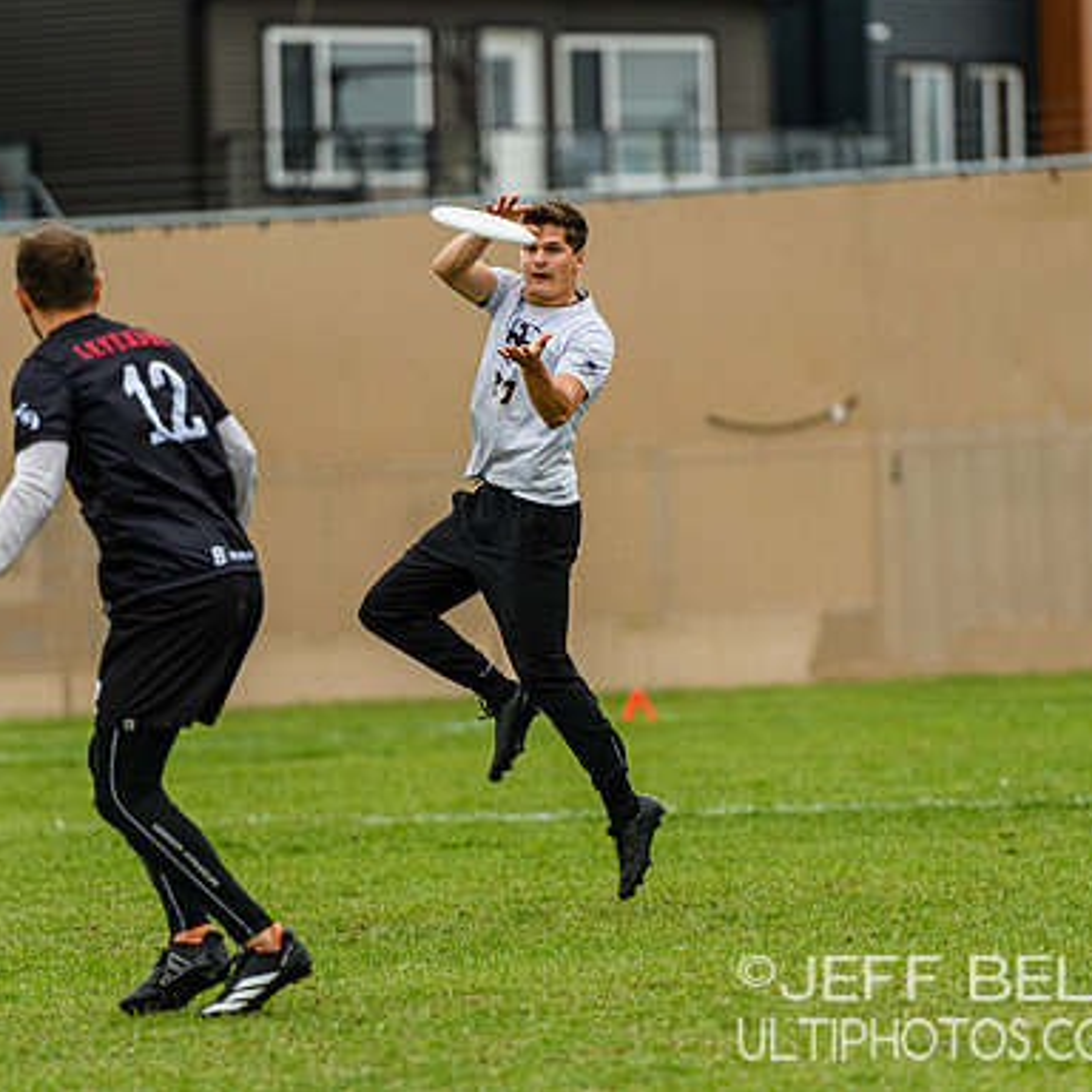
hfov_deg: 4.6
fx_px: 13741
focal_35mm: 385
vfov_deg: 4.6
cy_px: 545
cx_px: 549
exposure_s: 1/1000
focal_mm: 200
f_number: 3.2
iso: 400
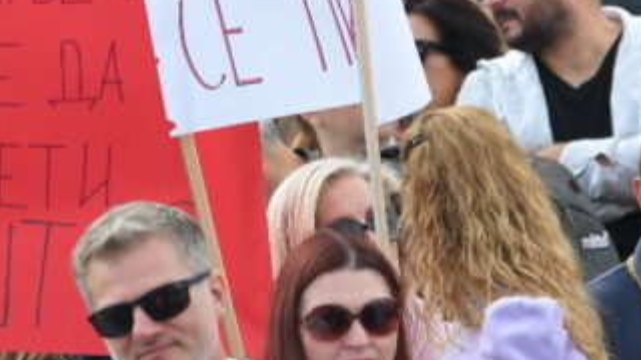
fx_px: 9416
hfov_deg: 3.9
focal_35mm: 554
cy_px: 191
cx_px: -164
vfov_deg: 2.2
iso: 200
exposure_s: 1/250
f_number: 5.6
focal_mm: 165
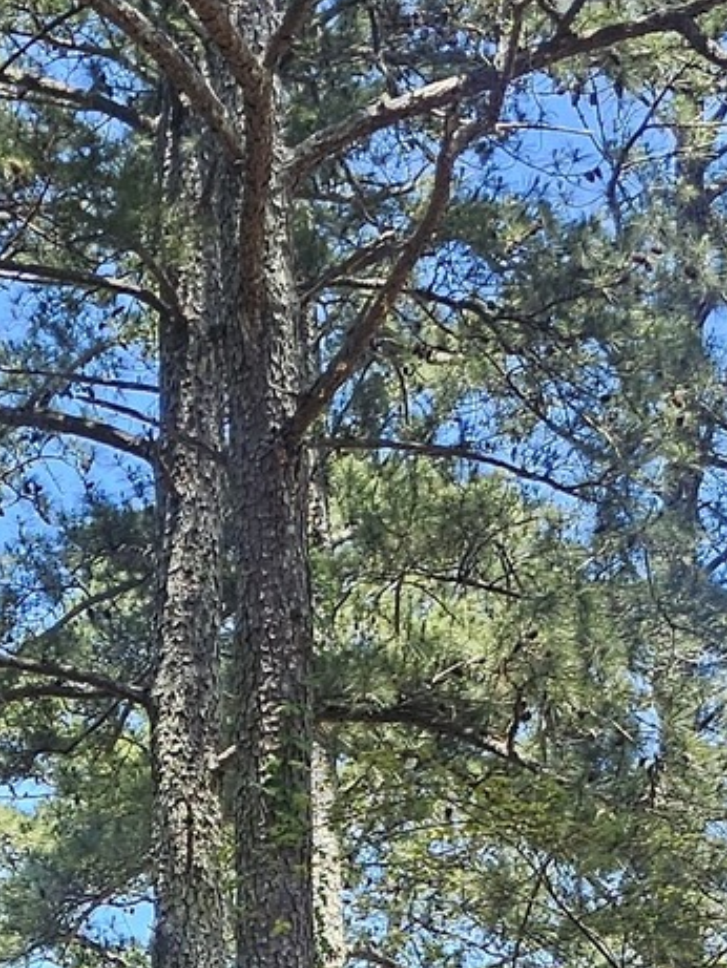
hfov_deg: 12.7
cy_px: 2062
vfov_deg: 13.9
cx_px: -17
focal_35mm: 115
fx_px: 3219
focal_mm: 6.3
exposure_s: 1/180
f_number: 1.7
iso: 20
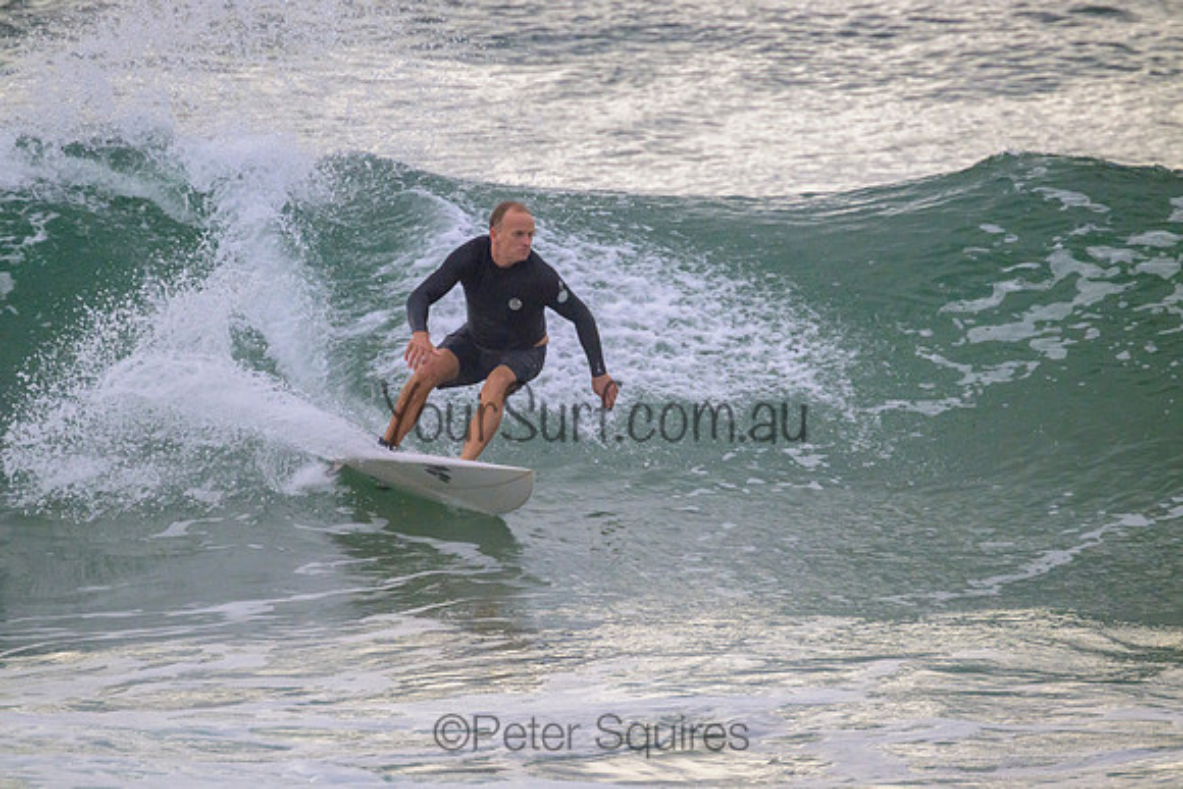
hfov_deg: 2.6
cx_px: 592
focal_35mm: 800
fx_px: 26294
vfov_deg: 1.7
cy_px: 394
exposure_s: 1/2000
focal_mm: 800
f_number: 11
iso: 2500
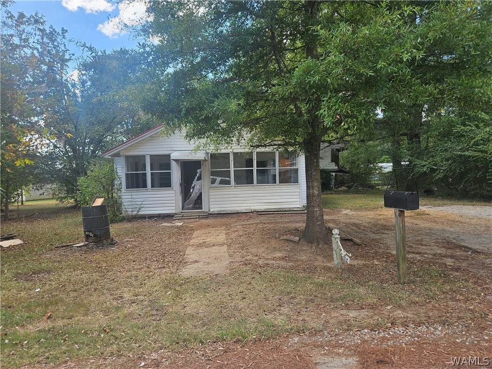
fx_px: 327
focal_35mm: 23
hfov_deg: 73.9
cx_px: 246
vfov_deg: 58.9
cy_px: 184
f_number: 1.8
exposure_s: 1/230
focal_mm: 5.4
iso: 25
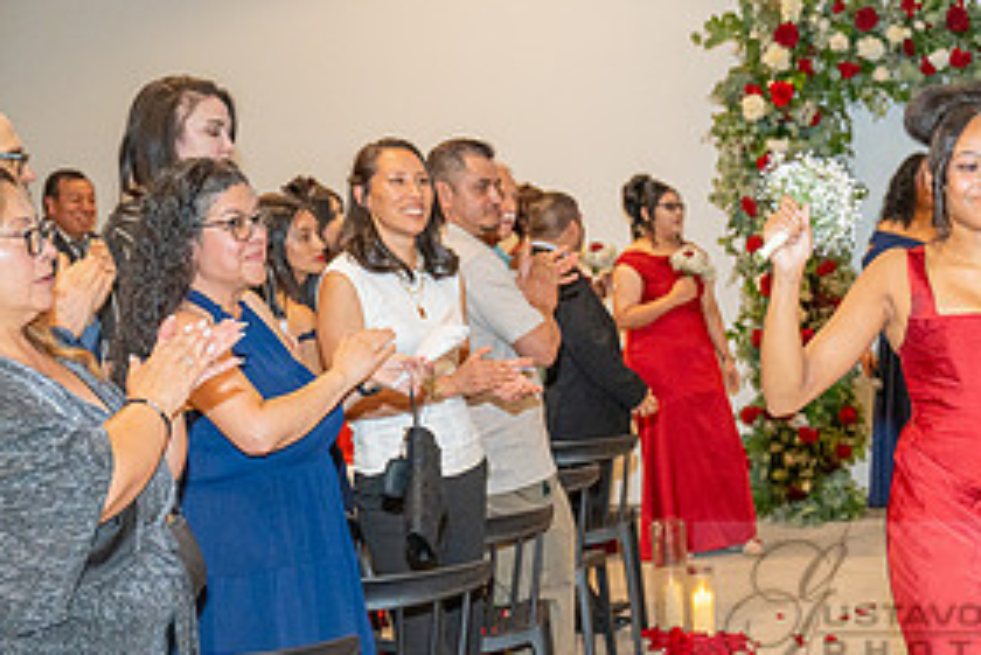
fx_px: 2317
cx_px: 999
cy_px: 604
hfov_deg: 22.9
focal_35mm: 85
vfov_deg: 15.9
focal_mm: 41
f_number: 3.5
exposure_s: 1/200
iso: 1250
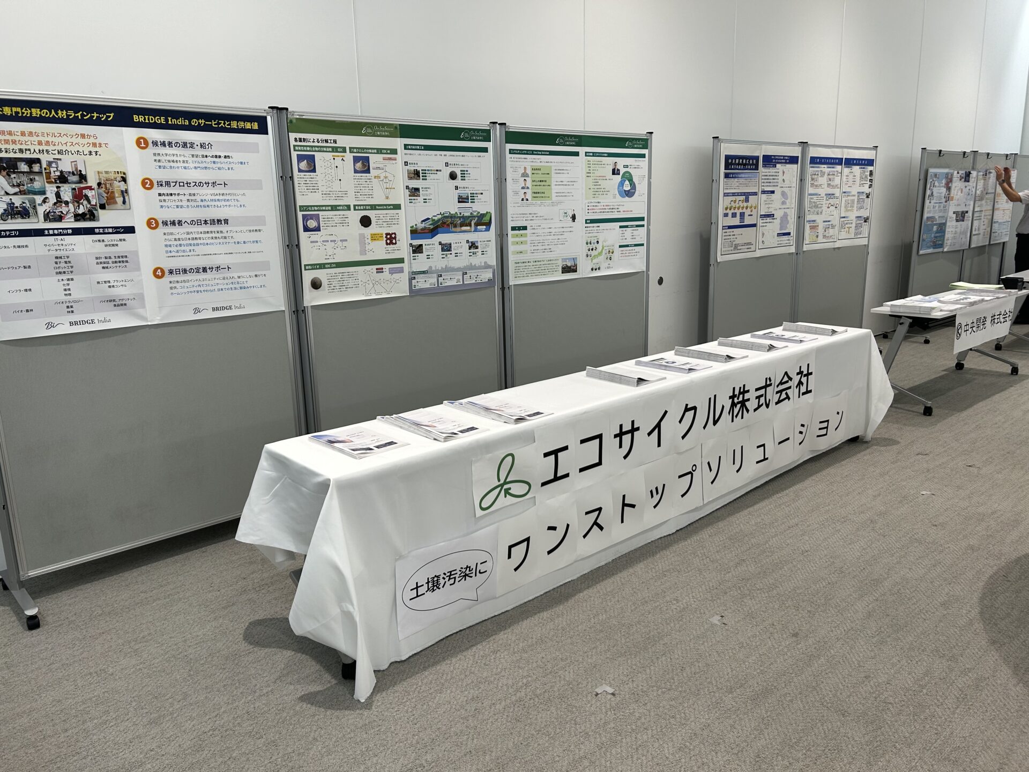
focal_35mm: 26
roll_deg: +1.8
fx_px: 773
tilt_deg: -13.0
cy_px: 386
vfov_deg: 53.1
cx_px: 514
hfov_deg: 67.3
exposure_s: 1/100
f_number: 1.5
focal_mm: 5.7
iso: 40
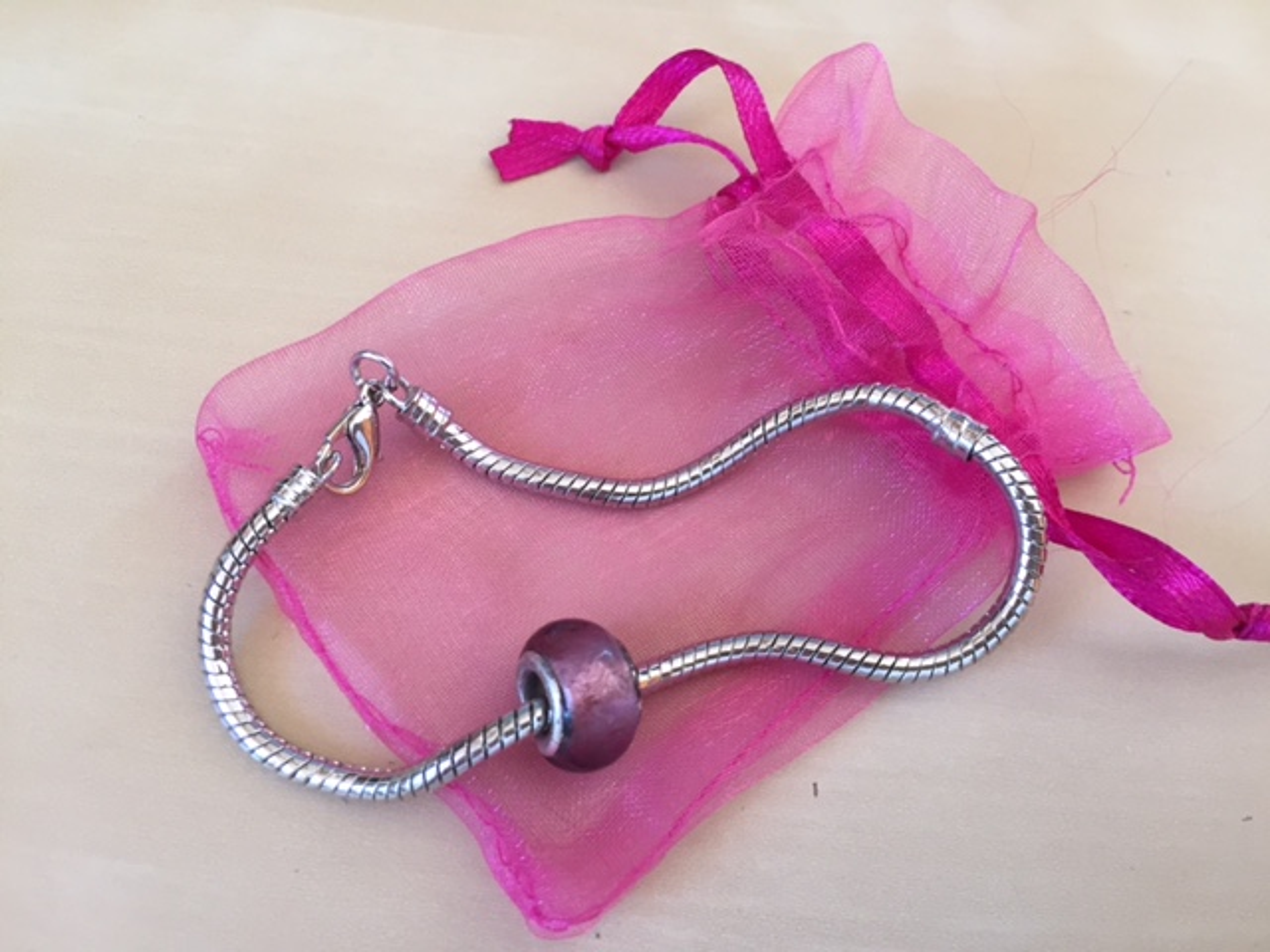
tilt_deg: -66.5
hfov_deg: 61.7
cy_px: 476
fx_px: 1064
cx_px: 635
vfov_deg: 48.2
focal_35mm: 29
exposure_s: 1/33
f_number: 2.2
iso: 40
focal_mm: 4.15
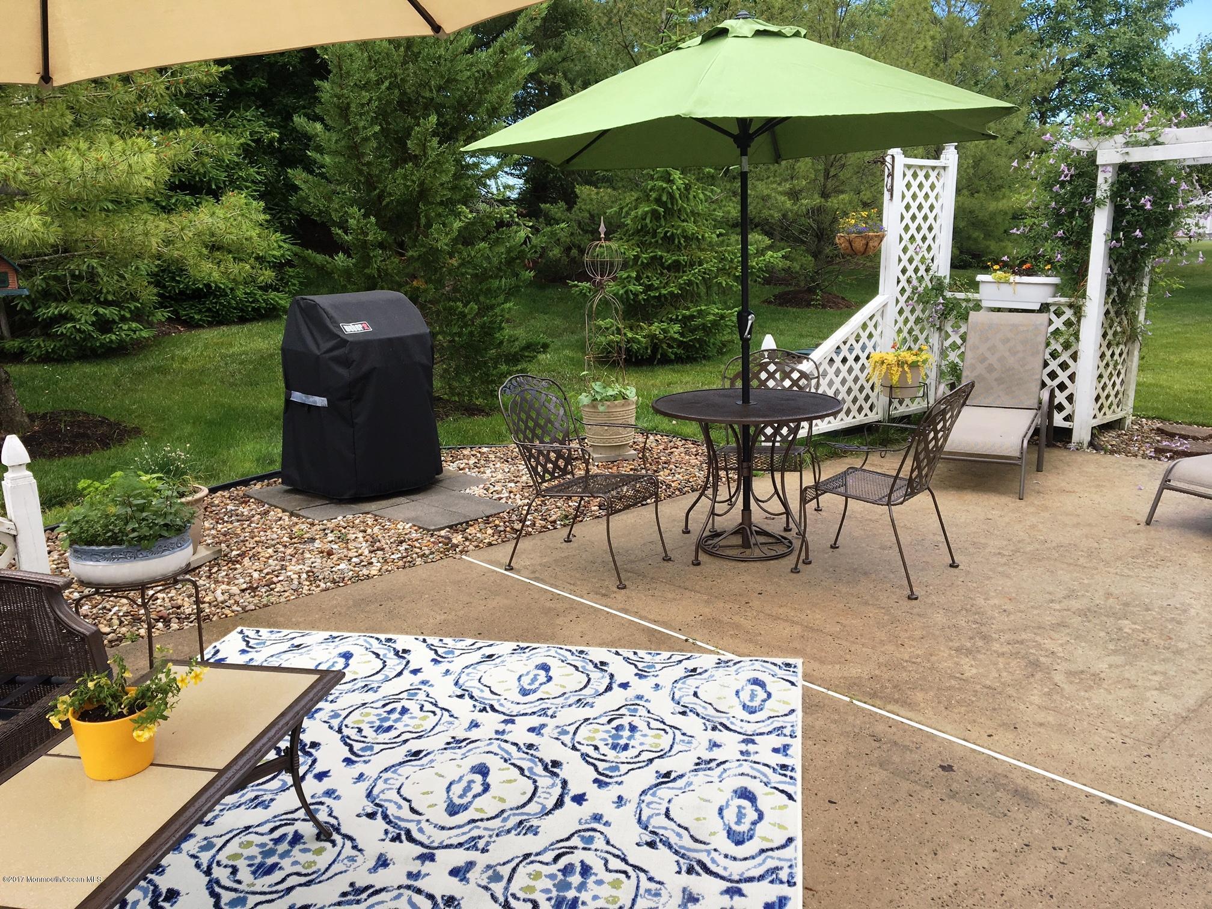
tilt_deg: -12.7
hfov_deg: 61.7
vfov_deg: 48.2
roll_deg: +0.1
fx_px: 1015
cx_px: 606
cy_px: 454
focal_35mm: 29
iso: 25
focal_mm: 4.15
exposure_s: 1/472
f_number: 2.2
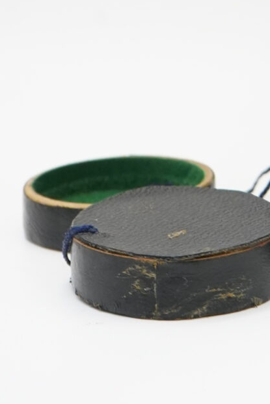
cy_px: -273
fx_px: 2406
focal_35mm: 214
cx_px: 549
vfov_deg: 9.3
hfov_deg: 6.2
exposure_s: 1/125
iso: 2500
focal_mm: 52
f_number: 9
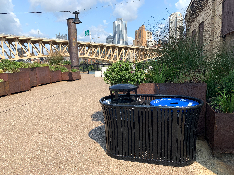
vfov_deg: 53.1
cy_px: 88
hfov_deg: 67.3
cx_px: 117
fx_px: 176
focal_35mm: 26
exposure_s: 1/1845
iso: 25
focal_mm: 4.25
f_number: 1.8
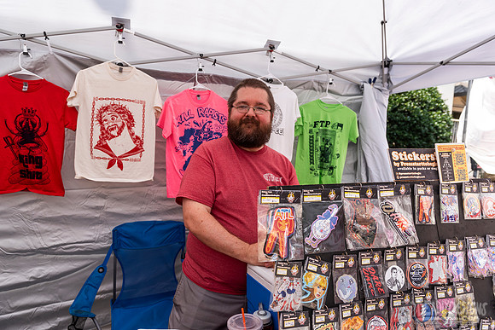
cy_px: 165
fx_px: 330
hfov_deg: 73.7
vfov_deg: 53.2
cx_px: 248
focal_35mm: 24
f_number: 4
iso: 50
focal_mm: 24
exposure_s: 1/160
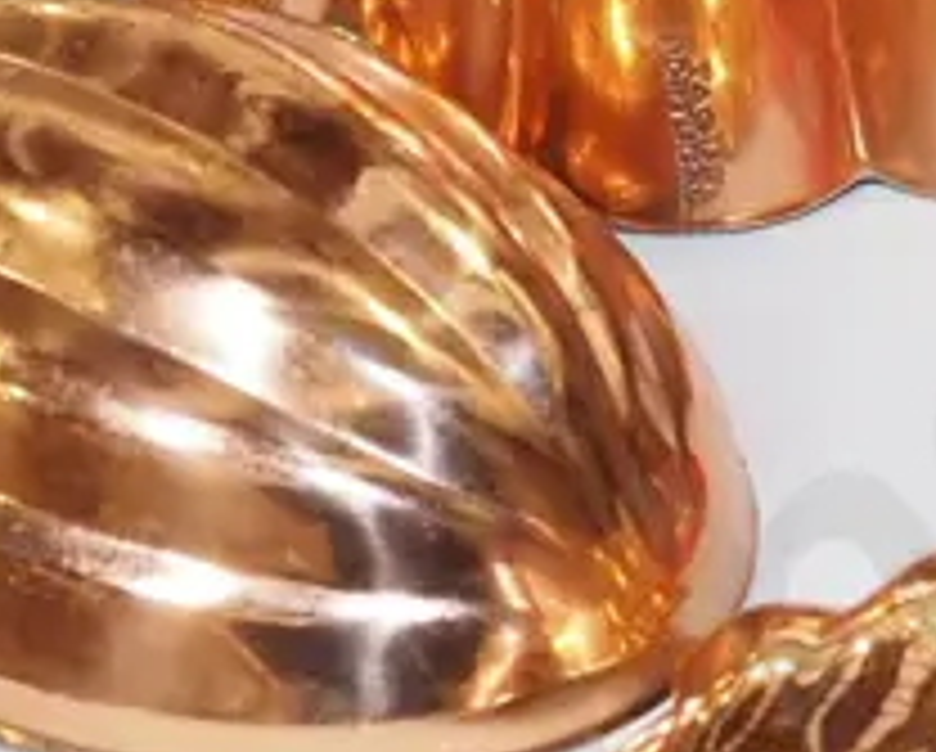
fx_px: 5326
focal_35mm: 192
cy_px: 41
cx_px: 1593
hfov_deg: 9.6
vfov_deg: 8.0
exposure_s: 1/160
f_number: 5.6
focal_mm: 20
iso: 1600
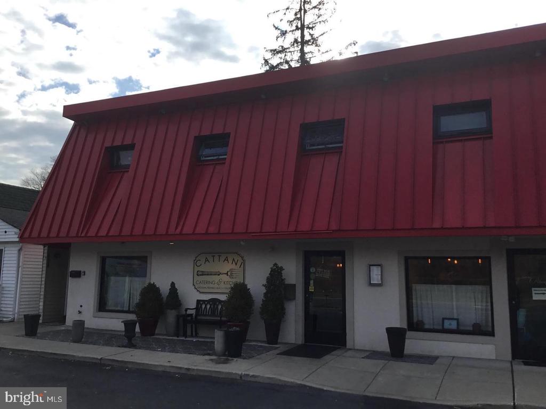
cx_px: 273
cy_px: 204
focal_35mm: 31
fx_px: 489
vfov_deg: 45.4
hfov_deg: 58.4
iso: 25
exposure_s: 1/1359
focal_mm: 3.3
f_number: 2.4
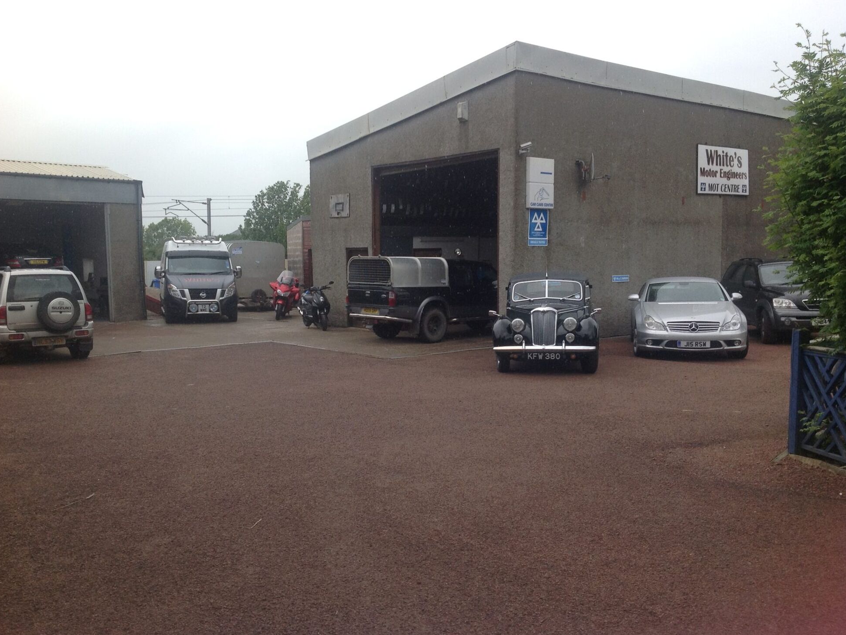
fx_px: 880
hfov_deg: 51.4
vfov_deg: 39.7
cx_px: 418
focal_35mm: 36
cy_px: 321
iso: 50
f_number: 2.4
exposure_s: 1/775
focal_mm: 4.28
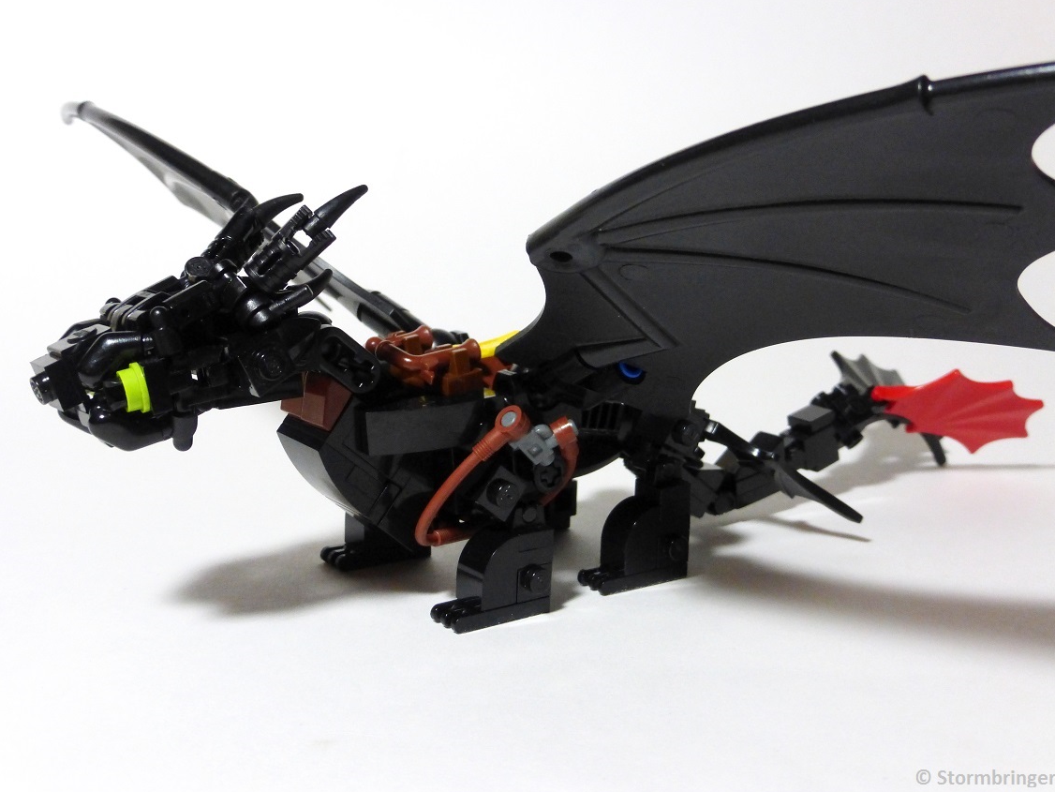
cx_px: 523
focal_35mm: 45
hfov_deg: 42.1
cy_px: 392
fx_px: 1372
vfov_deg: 32.2
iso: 400
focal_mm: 7.9
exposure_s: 1/60
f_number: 4.1
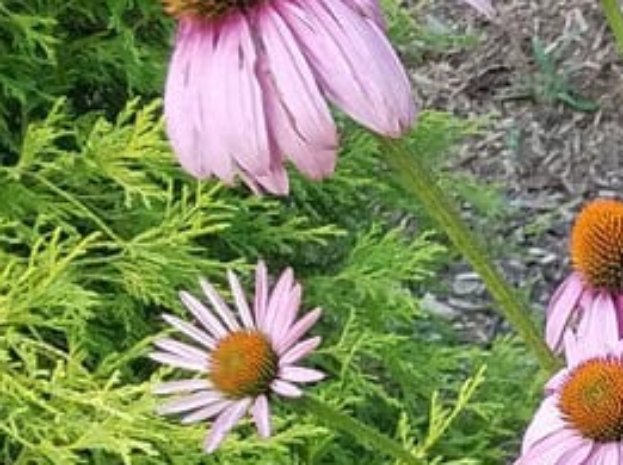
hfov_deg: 13.3
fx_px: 2121
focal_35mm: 118
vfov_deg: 11.2
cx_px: 1402
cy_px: 979
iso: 200
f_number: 1.7
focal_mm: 4.2
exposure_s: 1/60
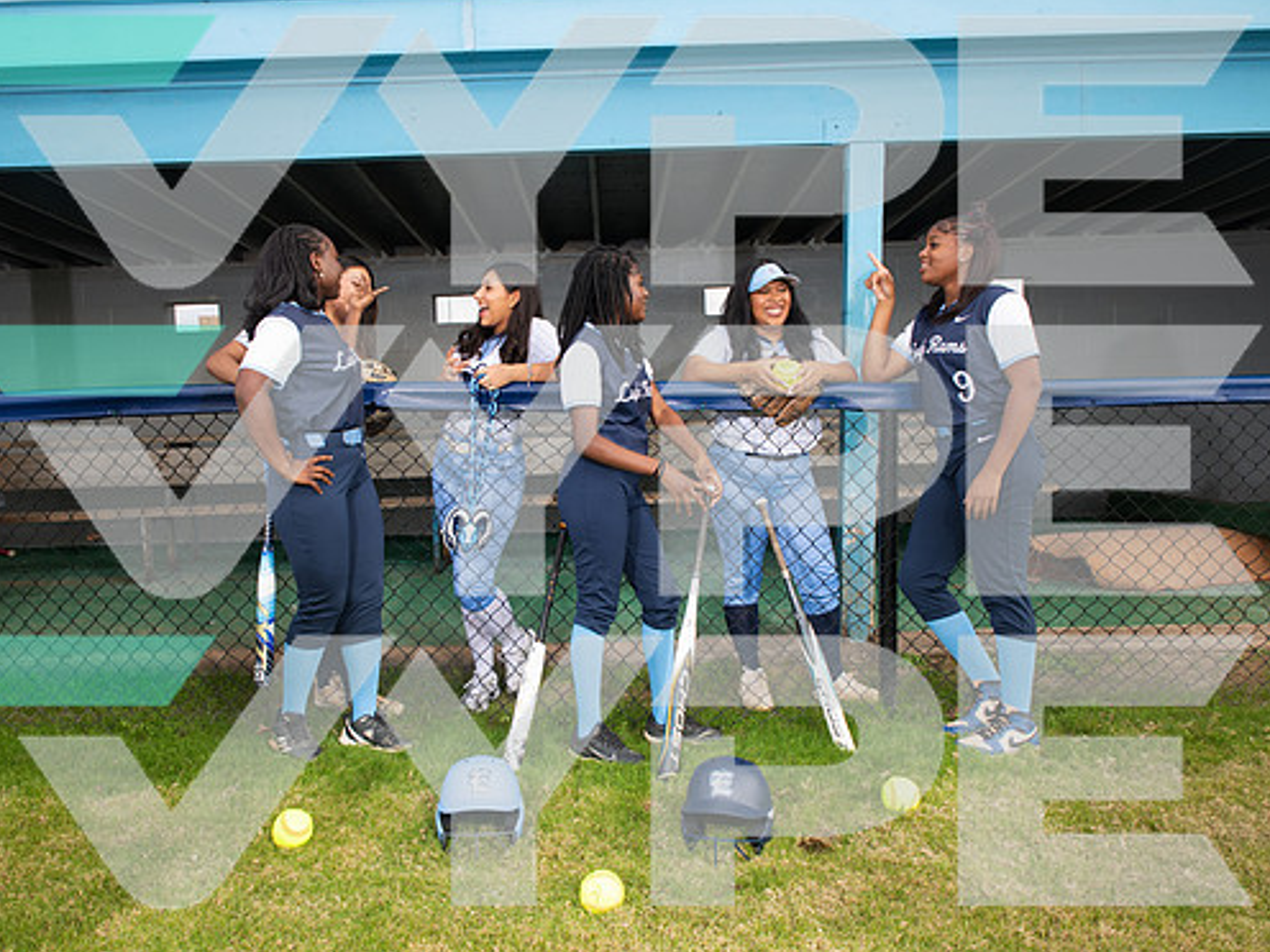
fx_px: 991
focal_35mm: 27
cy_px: 462
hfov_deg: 65.3
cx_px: 609
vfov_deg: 51.3
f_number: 8
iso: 200
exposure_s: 1/250
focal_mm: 24
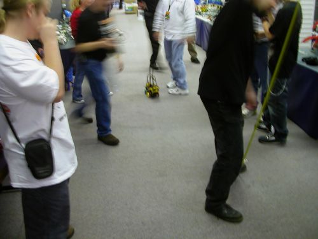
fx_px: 340
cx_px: 159
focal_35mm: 37
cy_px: 120
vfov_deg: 38.7
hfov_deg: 50.1
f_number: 2.7
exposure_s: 1/5.7
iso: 100
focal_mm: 5.6
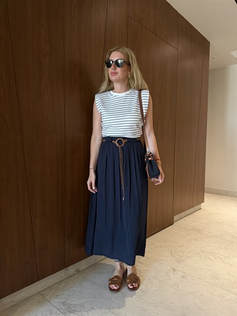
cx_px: 118
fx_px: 219
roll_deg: -0.2
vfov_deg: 71.6
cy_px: 158
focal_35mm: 24
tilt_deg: -3.0
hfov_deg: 56.8
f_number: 1.78
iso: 250
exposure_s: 1/50
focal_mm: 6.76
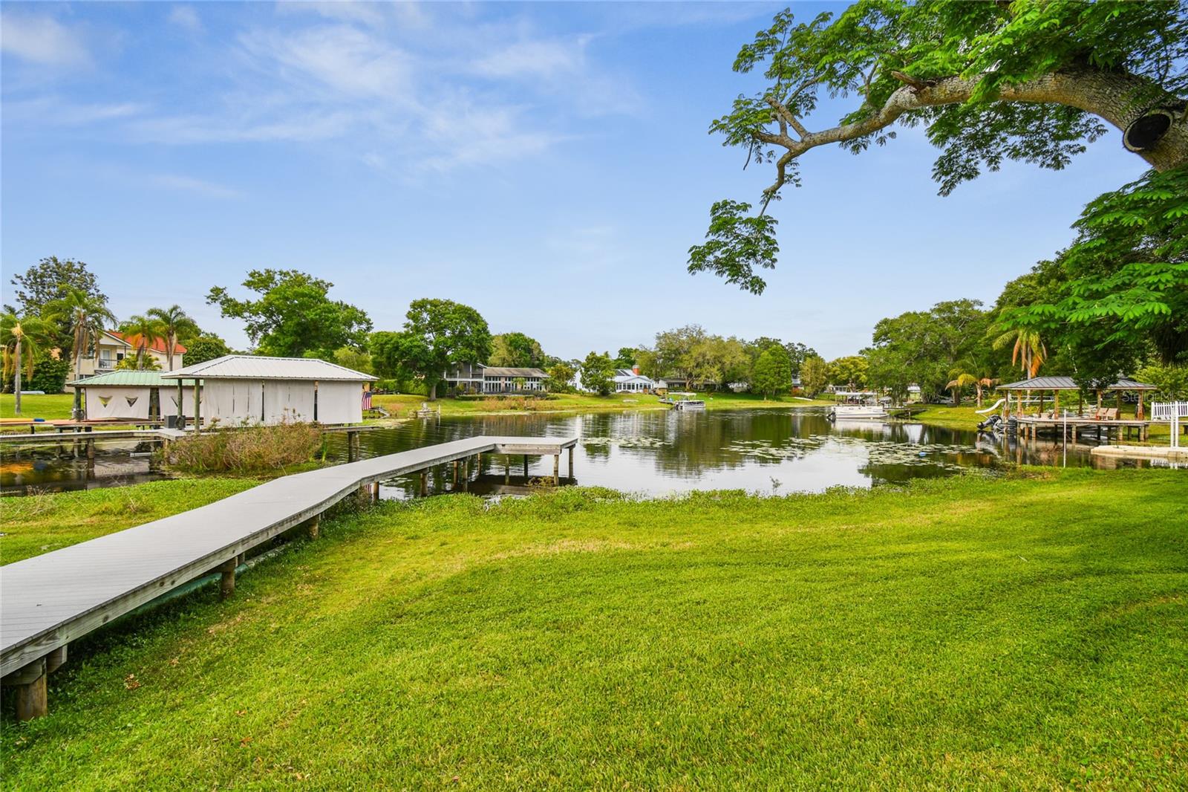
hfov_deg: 100.4
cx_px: 594
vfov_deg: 77.3
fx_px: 495
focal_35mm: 15
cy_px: 396
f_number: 7.1
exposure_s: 1/125
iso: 100
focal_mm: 10
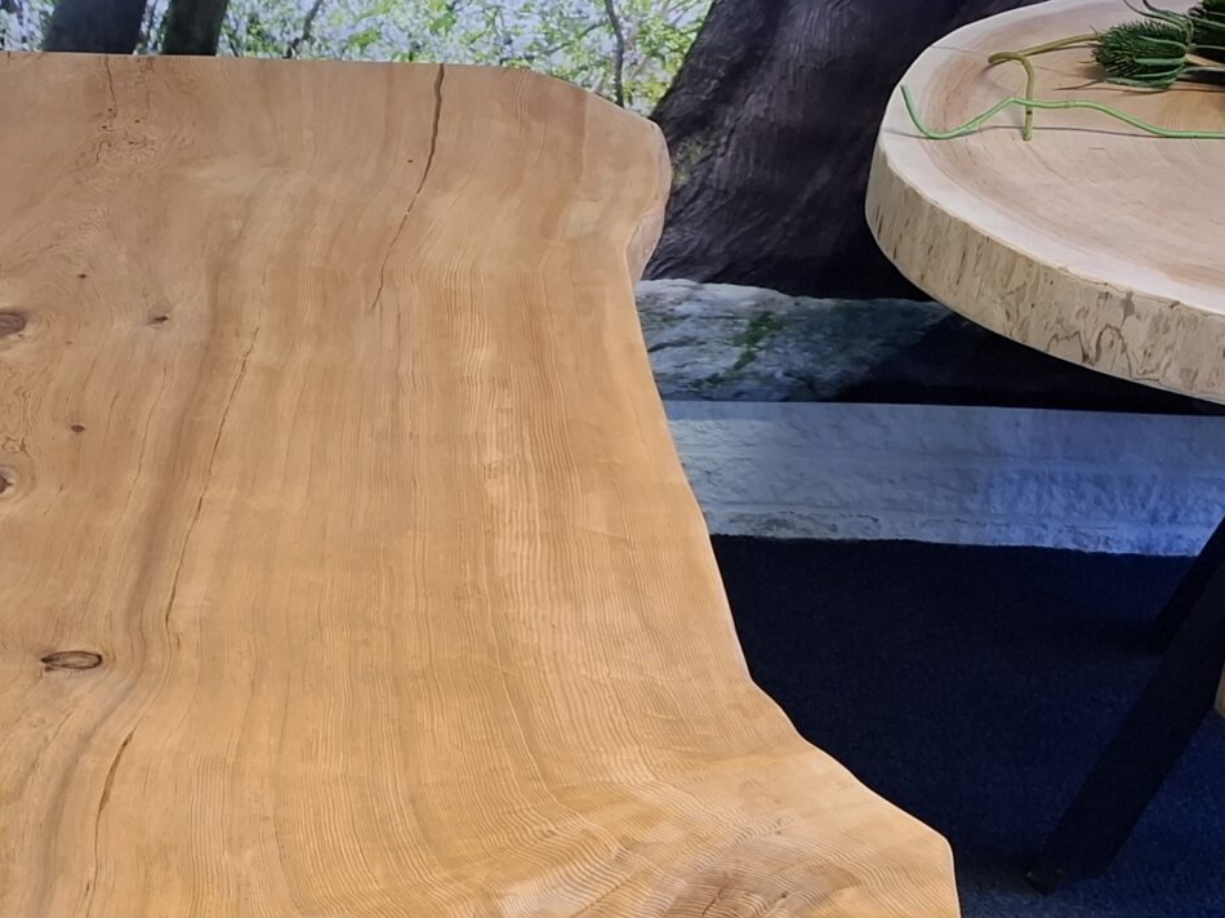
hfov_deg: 29.1
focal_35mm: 62
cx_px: -18
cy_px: 1176
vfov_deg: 21.5
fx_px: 2194
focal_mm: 5.54
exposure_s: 1/33
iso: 400
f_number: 1.8
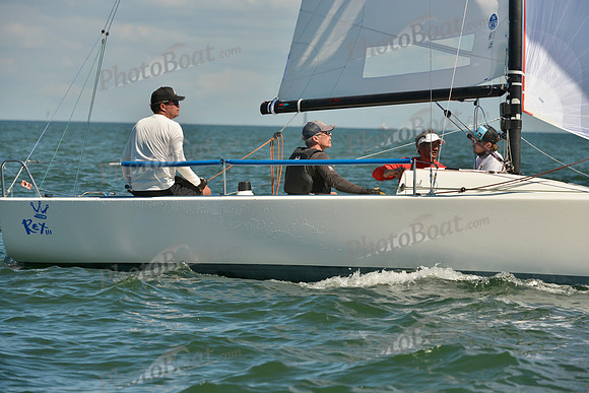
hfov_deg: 8.2
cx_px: 294
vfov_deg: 5.5
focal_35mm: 250
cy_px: 196
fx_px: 4091
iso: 280
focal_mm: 250
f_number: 9
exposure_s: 1/1000
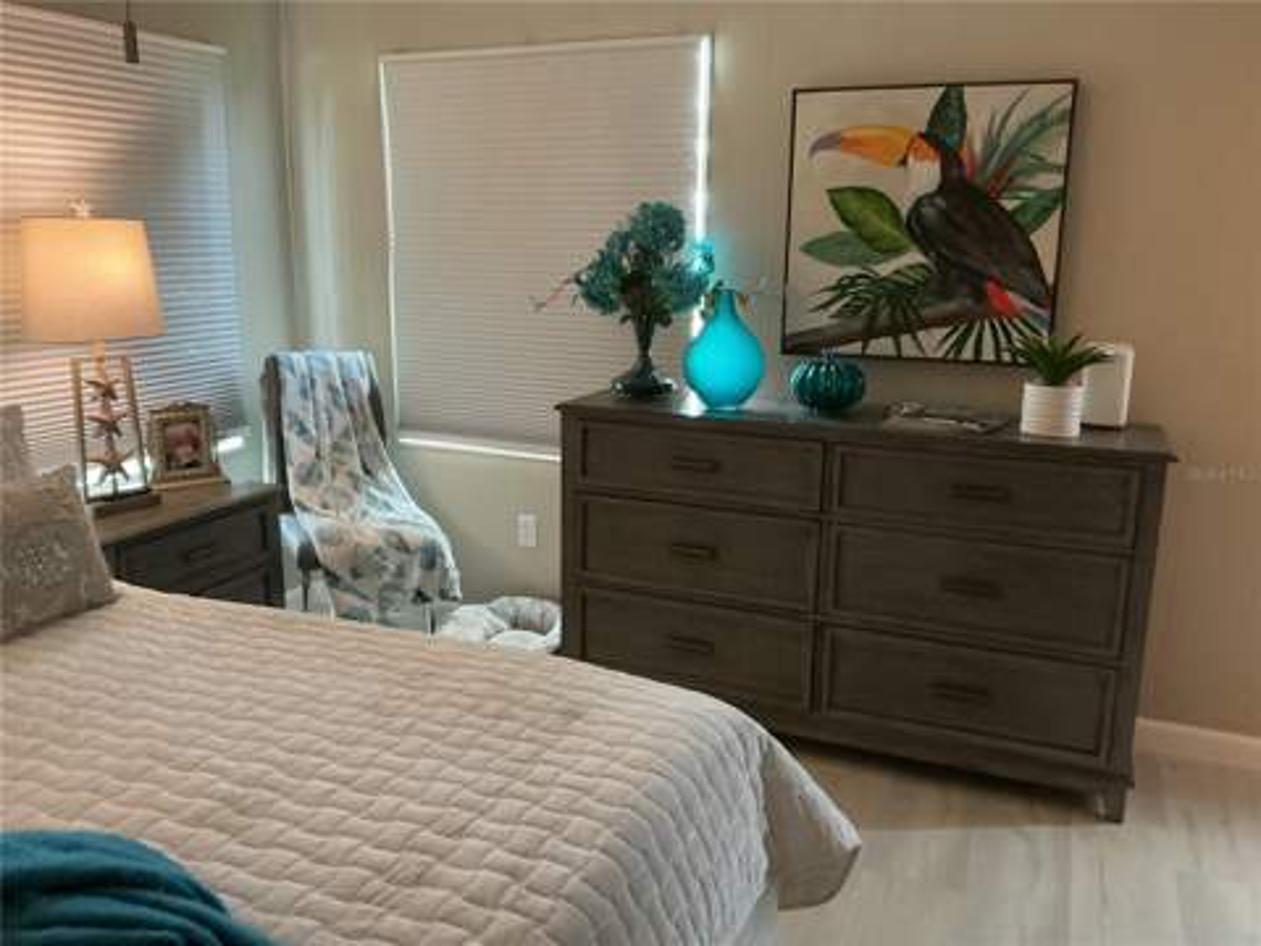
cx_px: 630
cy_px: 473
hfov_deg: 61.7
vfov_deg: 48.2
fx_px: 1056
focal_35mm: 29
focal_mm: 3
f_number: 1.8
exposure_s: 1/60
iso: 250
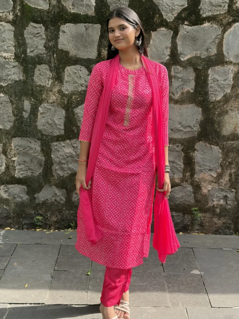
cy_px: 160
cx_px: 120
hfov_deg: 28.0
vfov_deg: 36.8
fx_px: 479
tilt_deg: -7.7
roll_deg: -0.7
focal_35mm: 52
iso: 50
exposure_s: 1/591
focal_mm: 5.96
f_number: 1.6
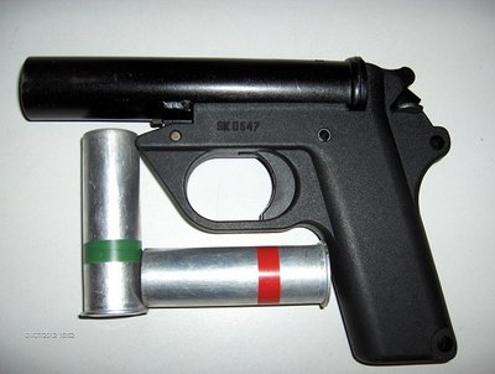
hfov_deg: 47.8
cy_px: 187
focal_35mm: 39
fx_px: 559
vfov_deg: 37.0
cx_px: 248
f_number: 4.8
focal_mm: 8
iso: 100
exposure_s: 1/60
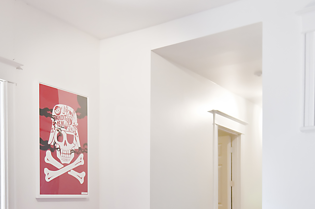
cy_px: 210
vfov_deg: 27.0
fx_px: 411
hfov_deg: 41.3
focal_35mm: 47
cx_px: 100
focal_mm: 14
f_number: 3.2
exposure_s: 1/80
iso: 1000
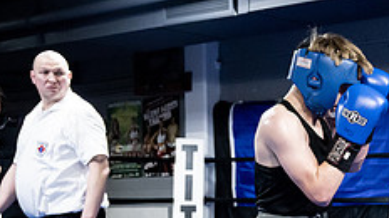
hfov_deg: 21.0
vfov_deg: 12.3
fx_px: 1000
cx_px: 426
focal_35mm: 97
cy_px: 224
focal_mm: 37
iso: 8000
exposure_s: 1/1000
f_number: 2.8
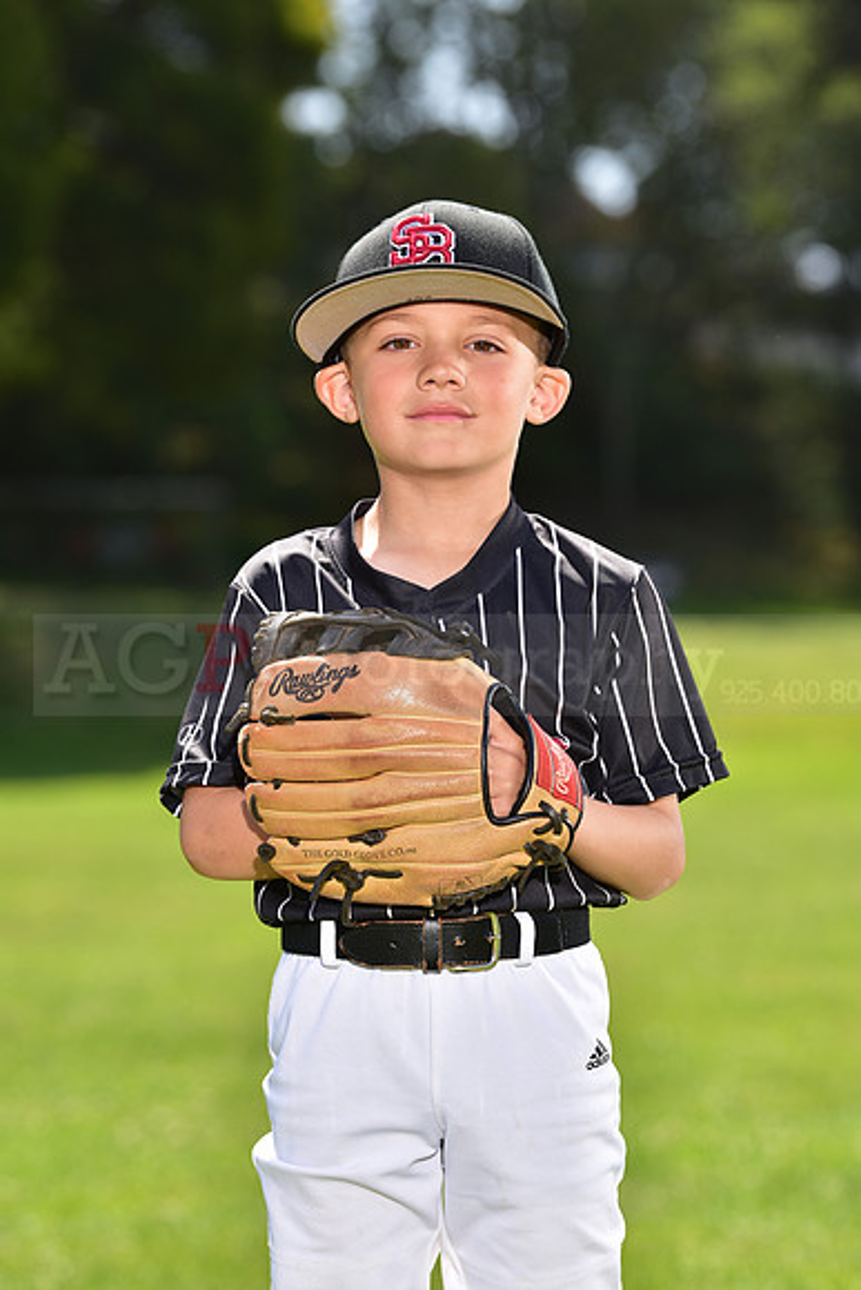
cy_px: 645
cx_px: 430
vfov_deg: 12.8
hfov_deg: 8.6
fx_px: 5736
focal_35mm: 160
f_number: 5.6
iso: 100
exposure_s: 1/250
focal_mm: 160
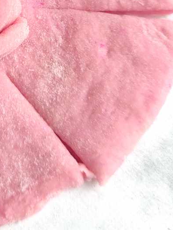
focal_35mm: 76
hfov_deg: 18.7
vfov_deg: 23.3
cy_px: -53
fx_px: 506
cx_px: -17
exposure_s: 1/152
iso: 50
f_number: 1.9
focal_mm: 5.4
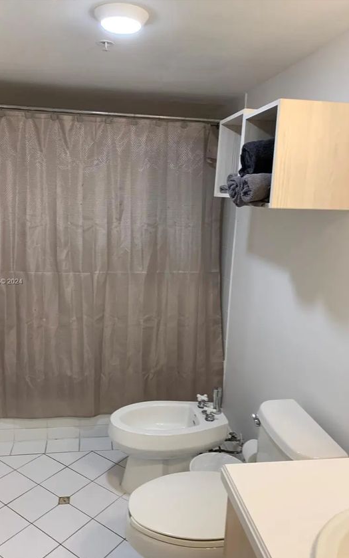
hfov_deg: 44.4
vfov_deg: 66.5
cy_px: 282
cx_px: 148
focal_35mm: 28
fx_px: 426
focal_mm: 4.25
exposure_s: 1/60
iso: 100
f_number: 1.8
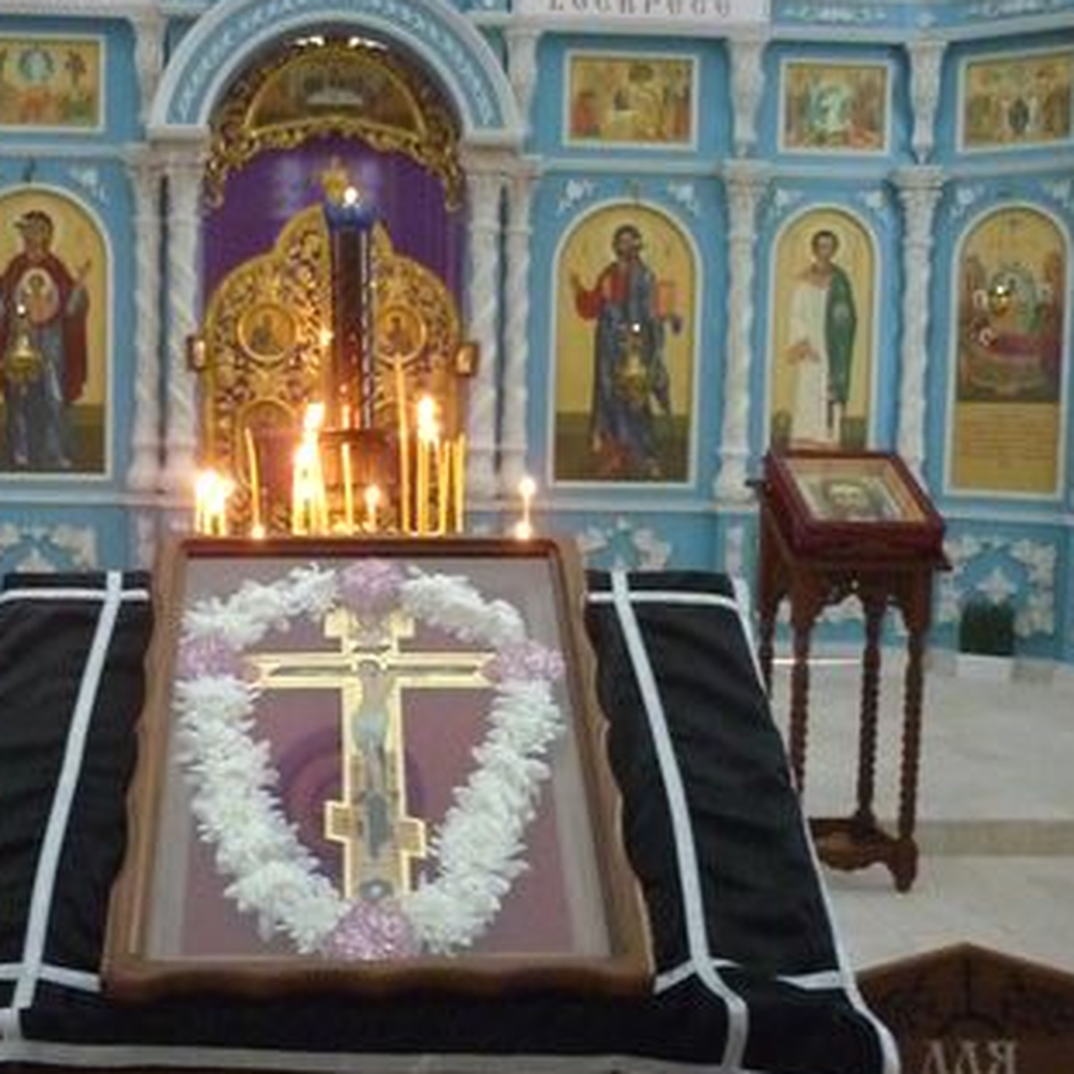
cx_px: 390
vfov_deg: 40.0
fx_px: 1474
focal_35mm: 42
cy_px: 539
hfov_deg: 39.7
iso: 1600
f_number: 2.8
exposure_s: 1/40
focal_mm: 5.5
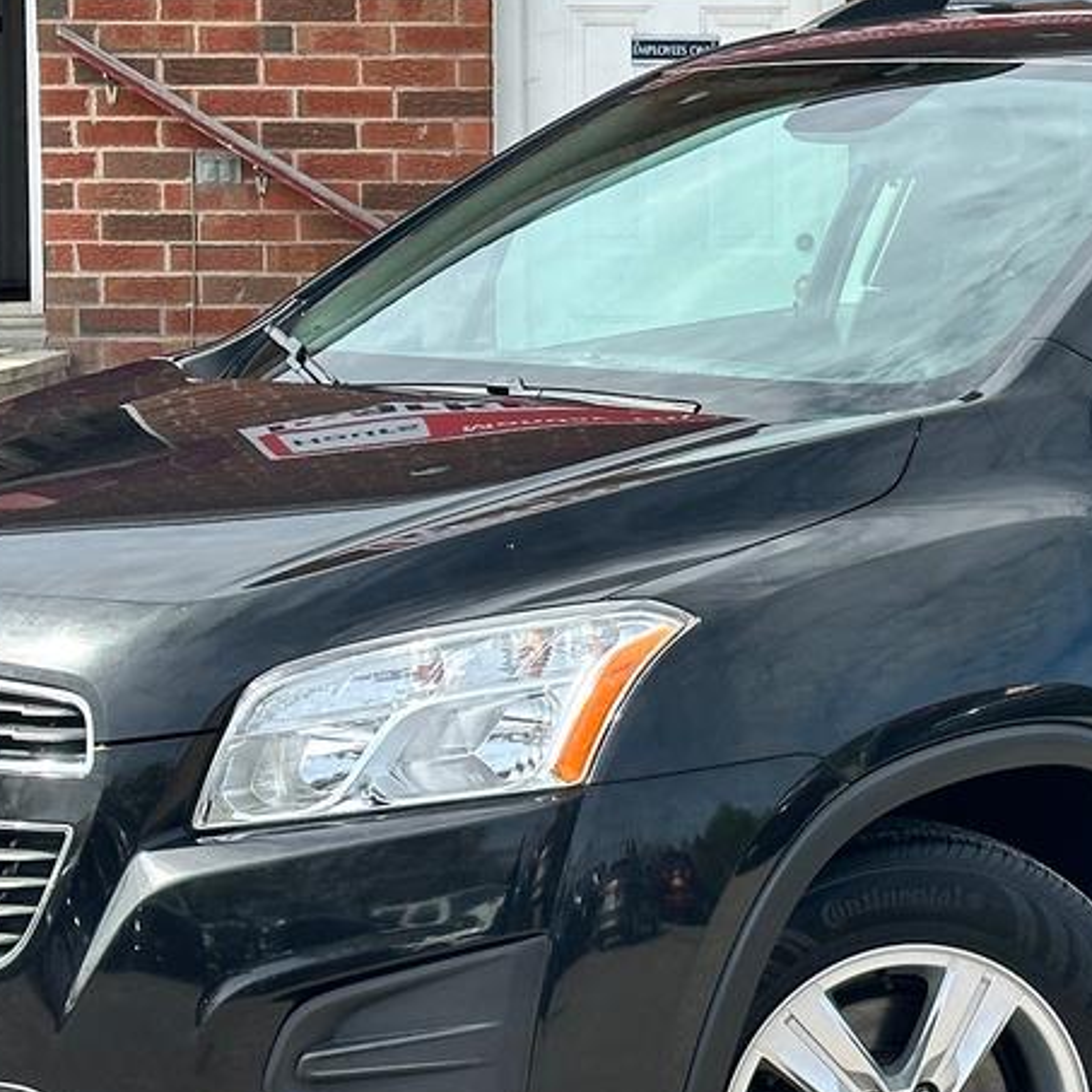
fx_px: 4283
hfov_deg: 14.4
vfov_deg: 14.5
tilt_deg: -2.8
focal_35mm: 120
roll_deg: +0.3
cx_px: 1005
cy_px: 395
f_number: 1.78
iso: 64
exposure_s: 1/2070
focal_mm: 6.86
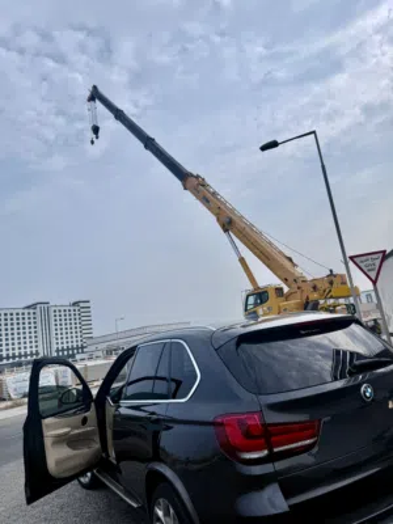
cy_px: 262
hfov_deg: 56.8
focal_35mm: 24
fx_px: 363
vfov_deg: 71.6
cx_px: 196
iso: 80
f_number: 1.78
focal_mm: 6.76
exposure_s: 1/8130
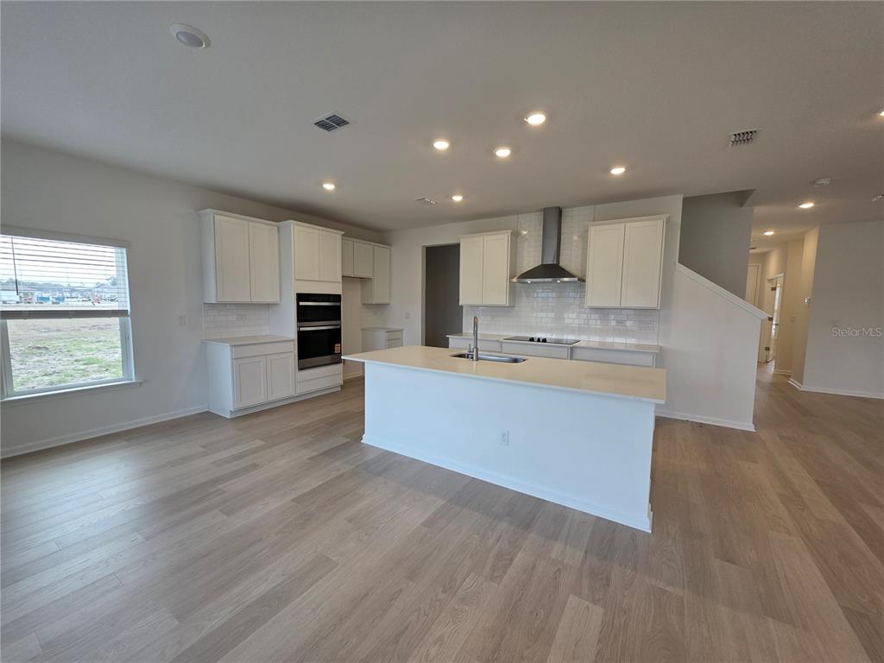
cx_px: 442
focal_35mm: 13
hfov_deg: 106.2
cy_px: 332
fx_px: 332
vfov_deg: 89.9
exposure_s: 1/120
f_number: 1.9
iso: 80
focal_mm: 2.2
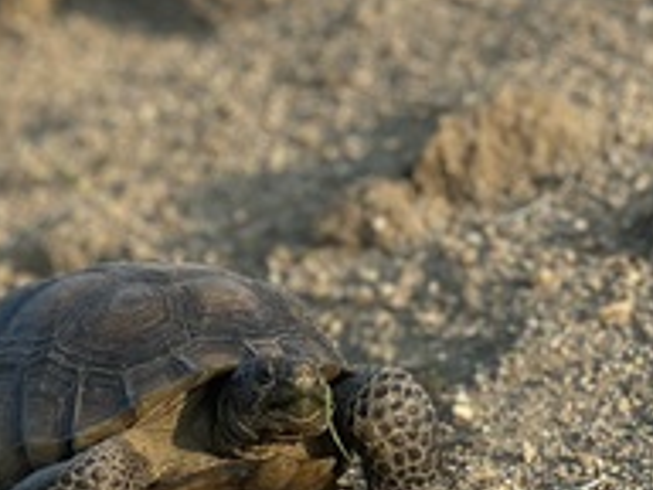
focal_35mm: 140
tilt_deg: +8.0
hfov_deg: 14.0
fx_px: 2641
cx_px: 102
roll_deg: -0.1
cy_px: -37
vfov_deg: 10.5
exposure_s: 1/1062
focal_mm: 6.86
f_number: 1.78
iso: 80
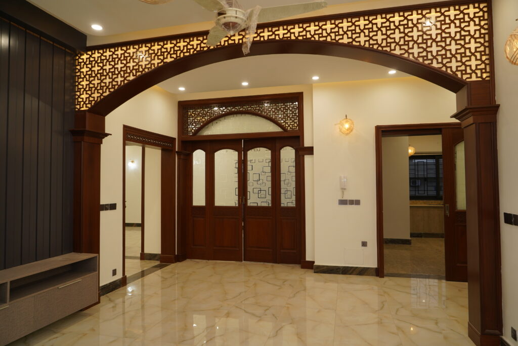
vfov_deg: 53.1
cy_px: 173
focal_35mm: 24
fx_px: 345
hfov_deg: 73.7
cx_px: 259
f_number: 4.5
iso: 400
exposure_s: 1/100
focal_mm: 24
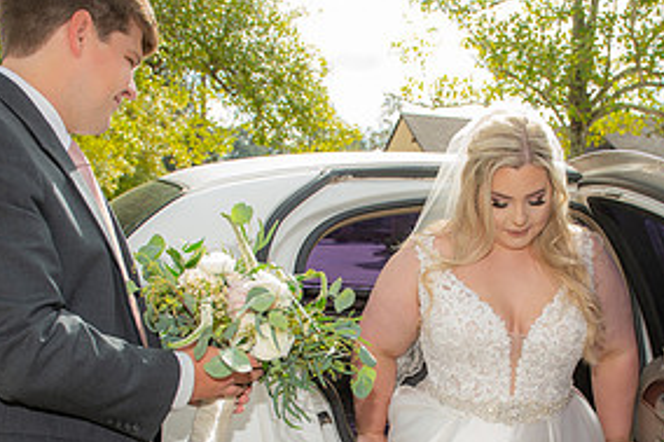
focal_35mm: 49
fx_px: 903
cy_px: 351
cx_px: 404
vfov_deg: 27.0
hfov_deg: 40.2
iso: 64
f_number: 5
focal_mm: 24
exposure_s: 1/320
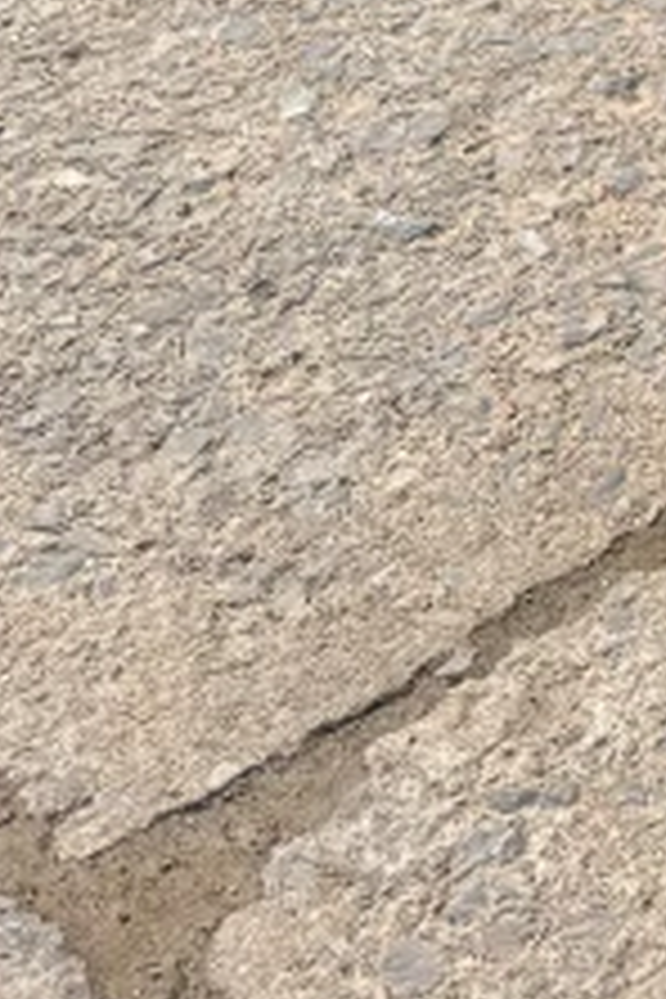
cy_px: -135
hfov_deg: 12.3
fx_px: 2497
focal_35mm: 90
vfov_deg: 21.3
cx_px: 1562
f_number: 1.78
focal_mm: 6.76
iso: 80
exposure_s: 1/2331
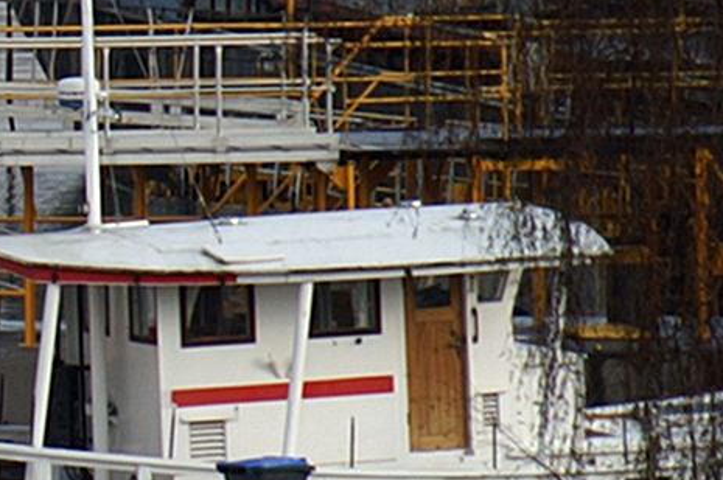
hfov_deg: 1.4
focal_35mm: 1454
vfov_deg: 0.9
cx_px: -1180
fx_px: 29170
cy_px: -497
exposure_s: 1/160
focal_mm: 150
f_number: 9
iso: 100
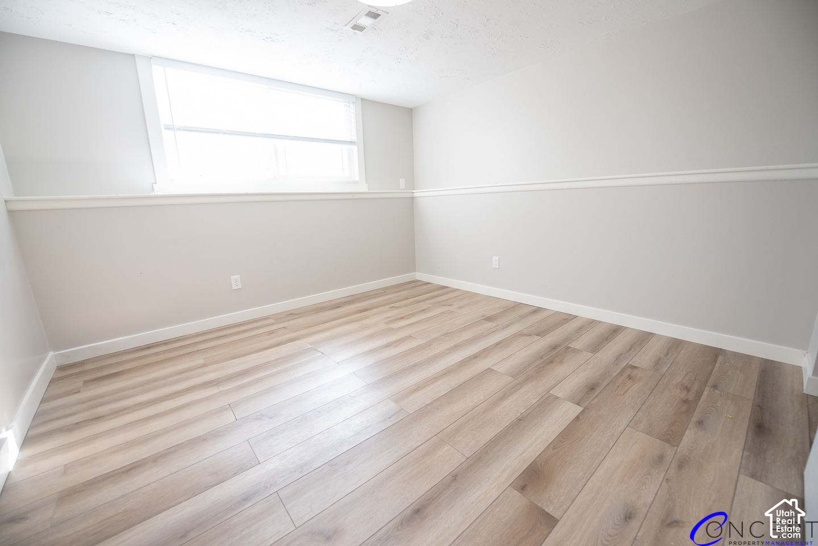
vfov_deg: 81.2
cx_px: 409
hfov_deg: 104.2
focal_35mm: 14
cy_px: 273
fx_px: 318
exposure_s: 1/500
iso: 1000
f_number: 3.5
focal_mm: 14
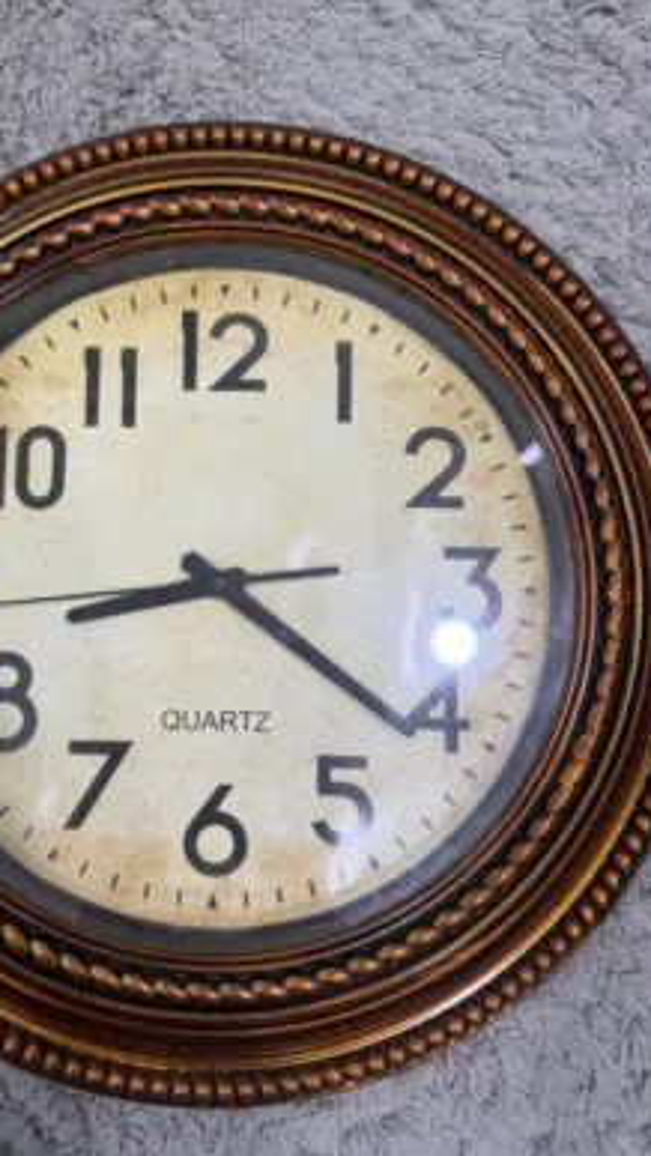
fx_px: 828
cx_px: 233
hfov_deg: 42.5
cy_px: 591
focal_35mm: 27
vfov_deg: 69.8
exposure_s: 1/50
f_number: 1.78
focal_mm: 6.76
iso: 100
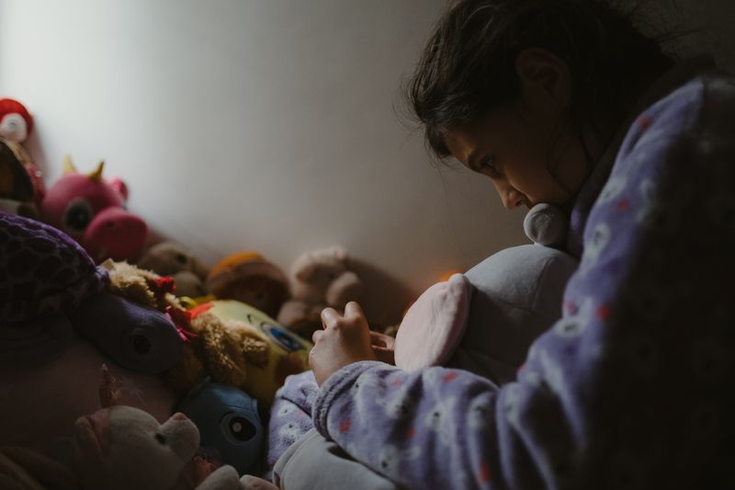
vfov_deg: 49.6
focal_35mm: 26
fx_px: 530
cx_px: 341
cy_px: 240
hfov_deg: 69.4
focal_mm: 16
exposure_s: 1/100
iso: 2000
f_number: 1.4
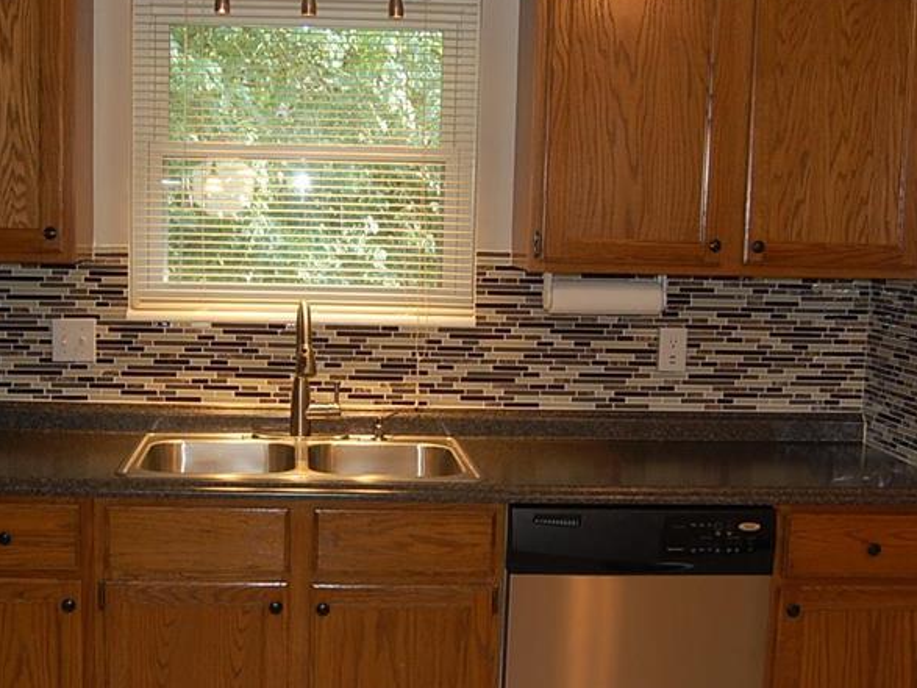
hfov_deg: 39.4
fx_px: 1271
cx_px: 343
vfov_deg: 30.2
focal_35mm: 48
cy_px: 367
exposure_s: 1/60
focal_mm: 18
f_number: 3.5
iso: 400
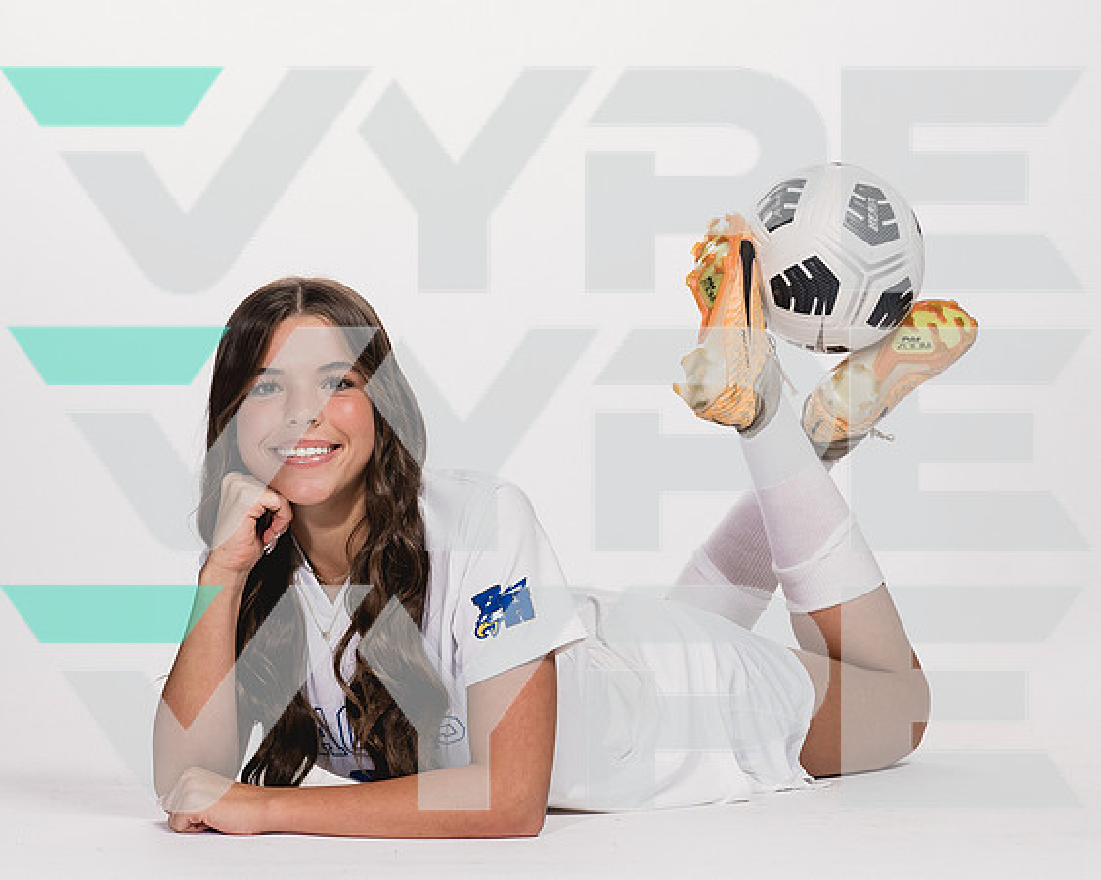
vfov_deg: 13.9
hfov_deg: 17.3
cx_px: 553
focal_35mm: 111
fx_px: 3614
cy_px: 548
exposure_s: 1/250
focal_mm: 70
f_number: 5.6
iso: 400
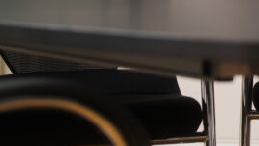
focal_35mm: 230
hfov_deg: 8.9
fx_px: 1581
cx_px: 511
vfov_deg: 5.2
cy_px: -141
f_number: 2
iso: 160
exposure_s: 1/100
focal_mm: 50
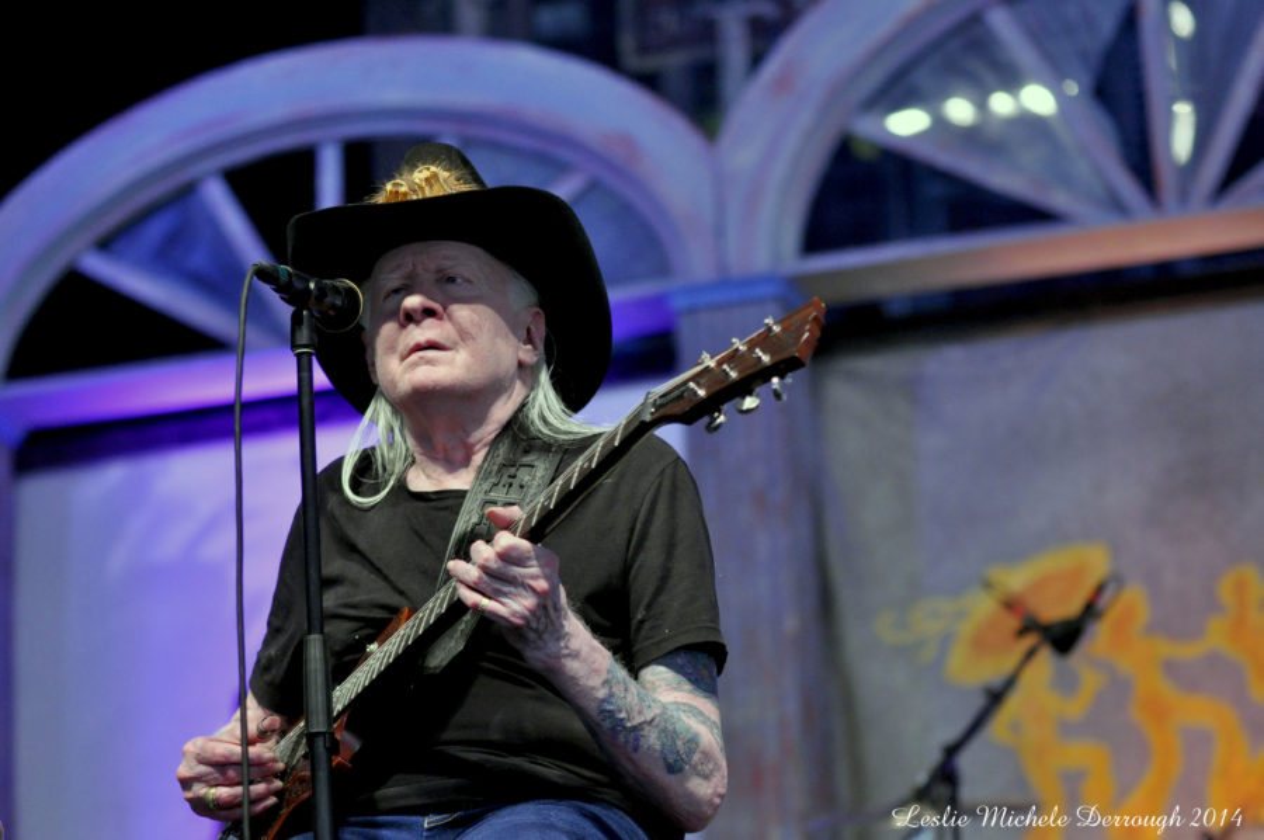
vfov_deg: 13.0
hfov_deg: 19.5
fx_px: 3683
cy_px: 420
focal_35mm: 105
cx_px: 632
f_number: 2.8
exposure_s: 1/320
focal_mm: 70
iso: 1250
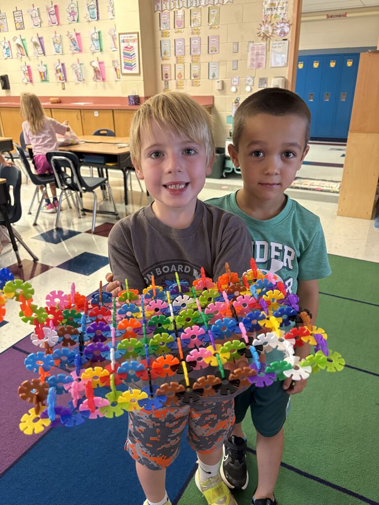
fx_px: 380
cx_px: 190
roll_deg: +1.3
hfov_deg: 53.1
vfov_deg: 67.3
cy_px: 252
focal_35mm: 26
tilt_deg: -22.8
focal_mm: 5.96
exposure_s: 1/60
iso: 250
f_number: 1.6
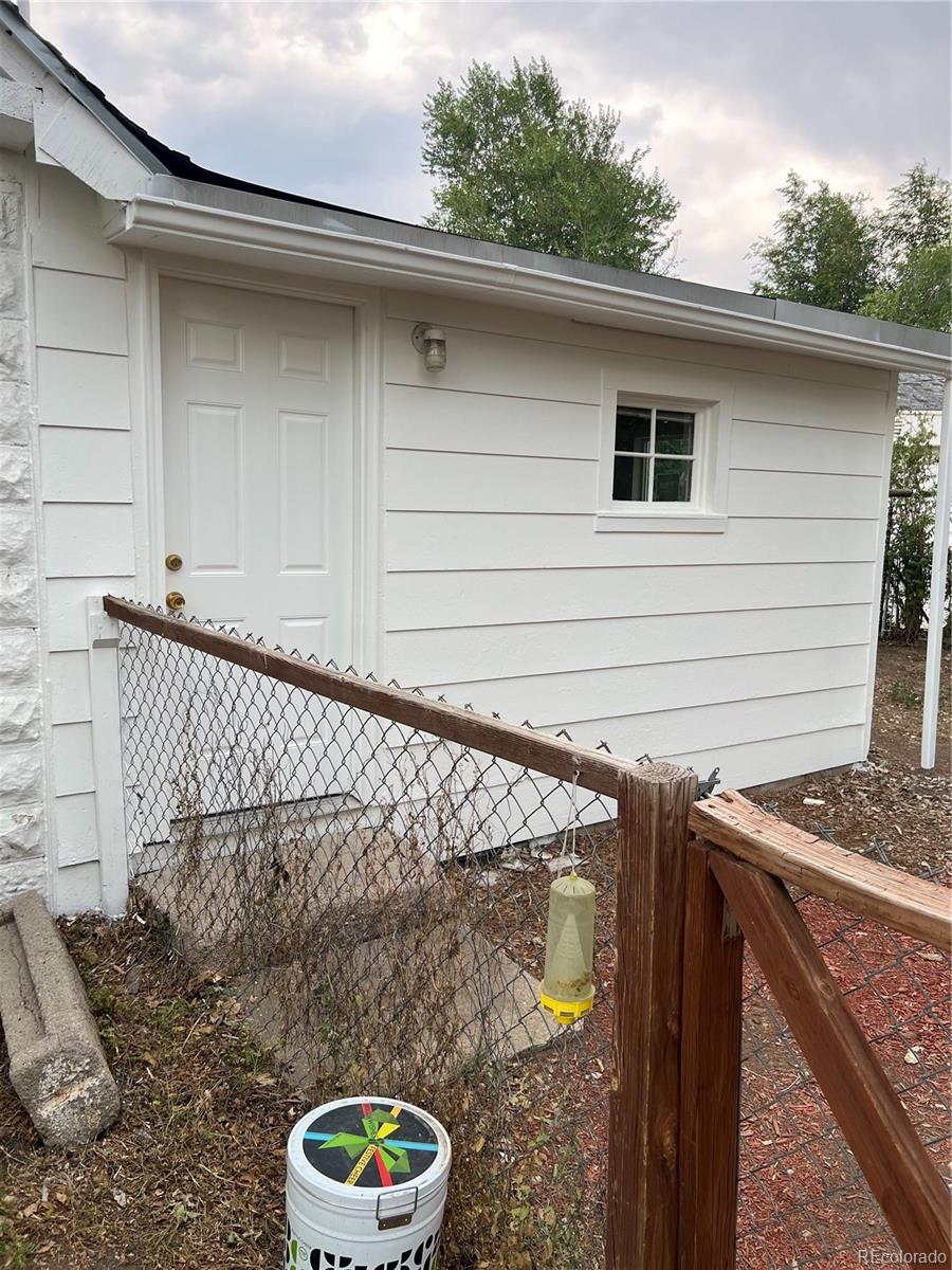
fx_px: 953
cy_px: 635
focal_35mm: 26
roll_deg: +0.1
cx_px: 476
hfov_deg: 53.1
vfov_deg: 67.3
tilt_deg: -8.1
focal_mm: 5.7
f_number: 1.5
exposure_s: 1/439
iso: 50
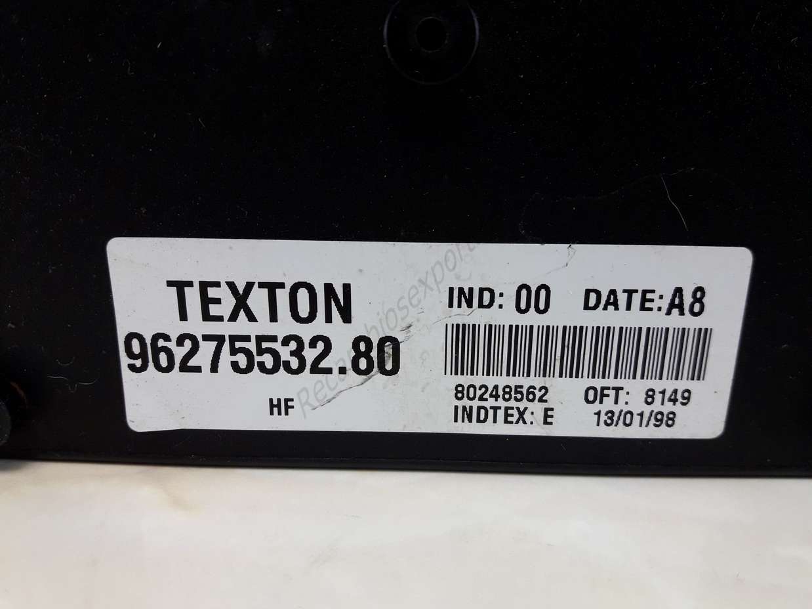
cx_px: 406
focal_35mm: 28
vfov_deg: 49.7
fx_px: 657
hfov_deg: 63.5
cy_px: 304
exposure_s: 1/33
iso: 80
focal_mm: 3.7
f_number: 1.9
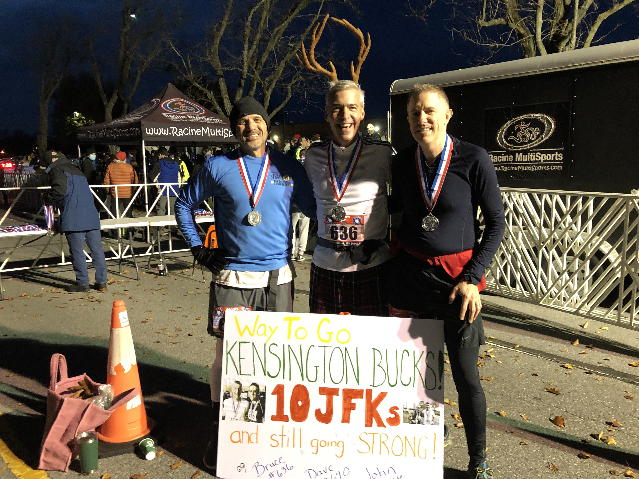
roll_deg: +1.9
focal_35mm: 28
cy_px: 240
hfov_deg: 63.4
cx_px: 320
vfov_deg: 49.7
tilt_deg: -10.3
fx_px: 517
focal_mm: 4
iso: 80
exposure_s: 1/15
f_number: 1.8
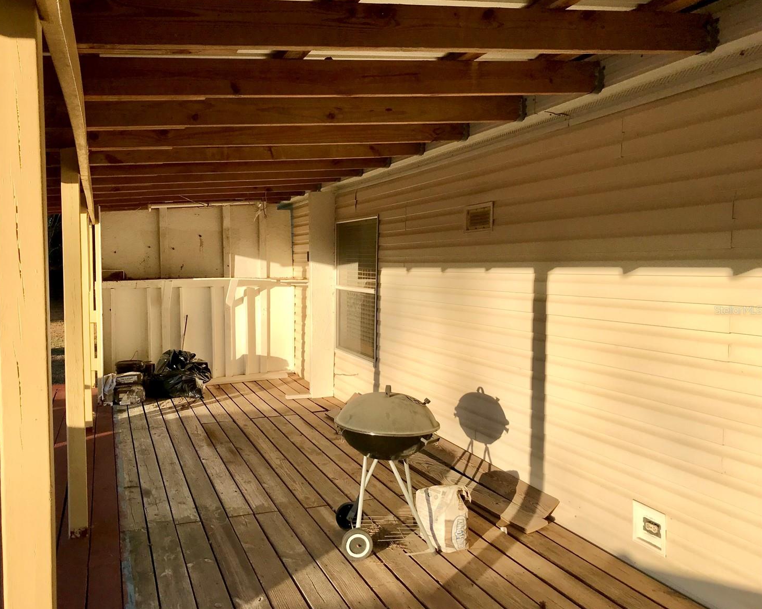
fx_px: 676
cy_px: 310
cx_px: 346
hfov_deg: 58.7
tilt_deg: -3.5
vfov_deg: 48.5
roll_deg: +0.3
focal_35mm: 30
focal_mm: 3.99
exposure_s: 1/1244
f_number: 1.8
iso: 20
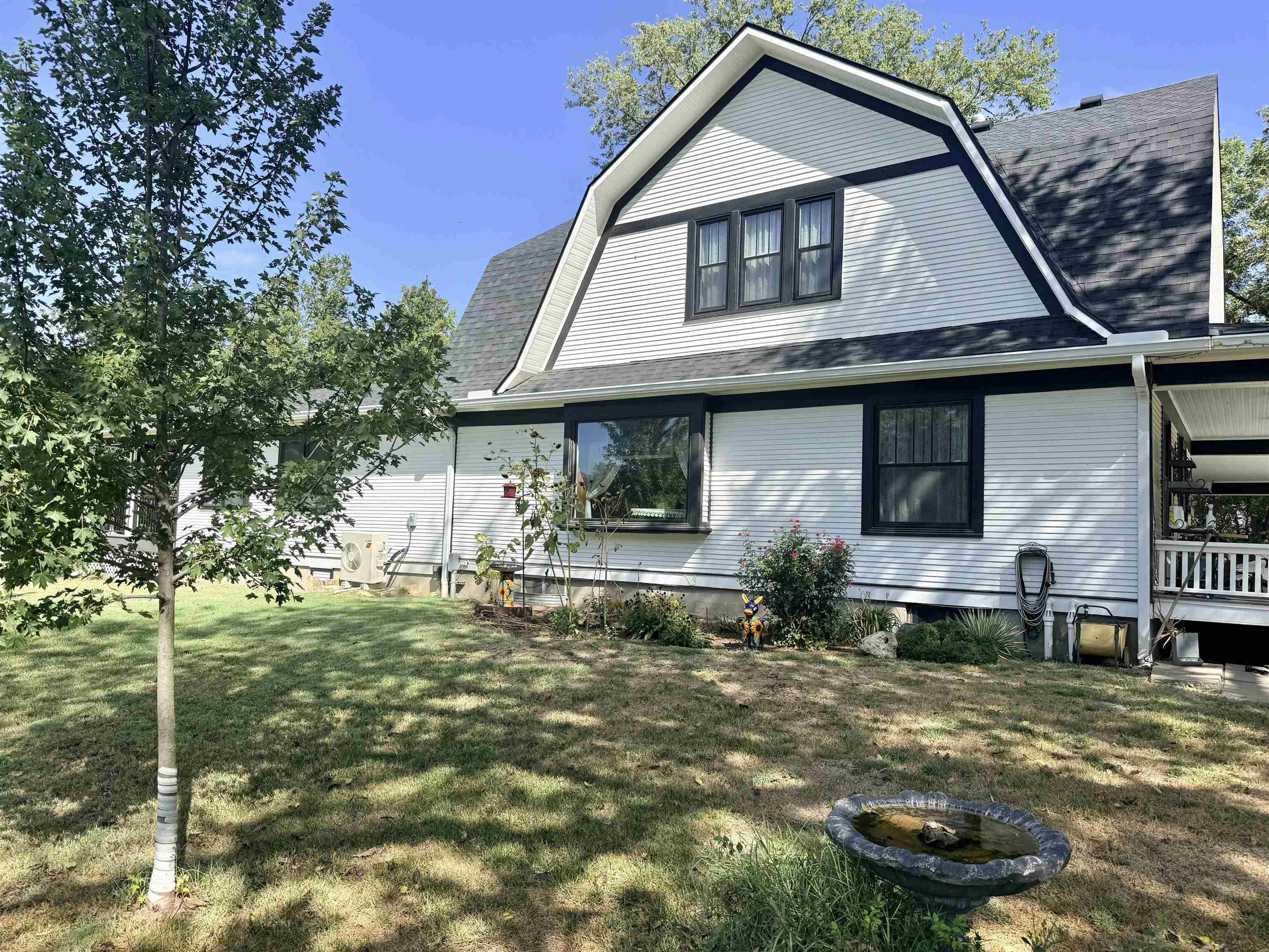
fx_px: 880
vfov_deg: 56.8
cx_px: 634
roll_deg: -1.7
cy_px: 476
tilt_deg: +3.8
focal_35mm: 24
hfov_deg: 71.6
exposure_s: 1/2907
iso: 80
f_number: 1.78
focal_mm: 6.76
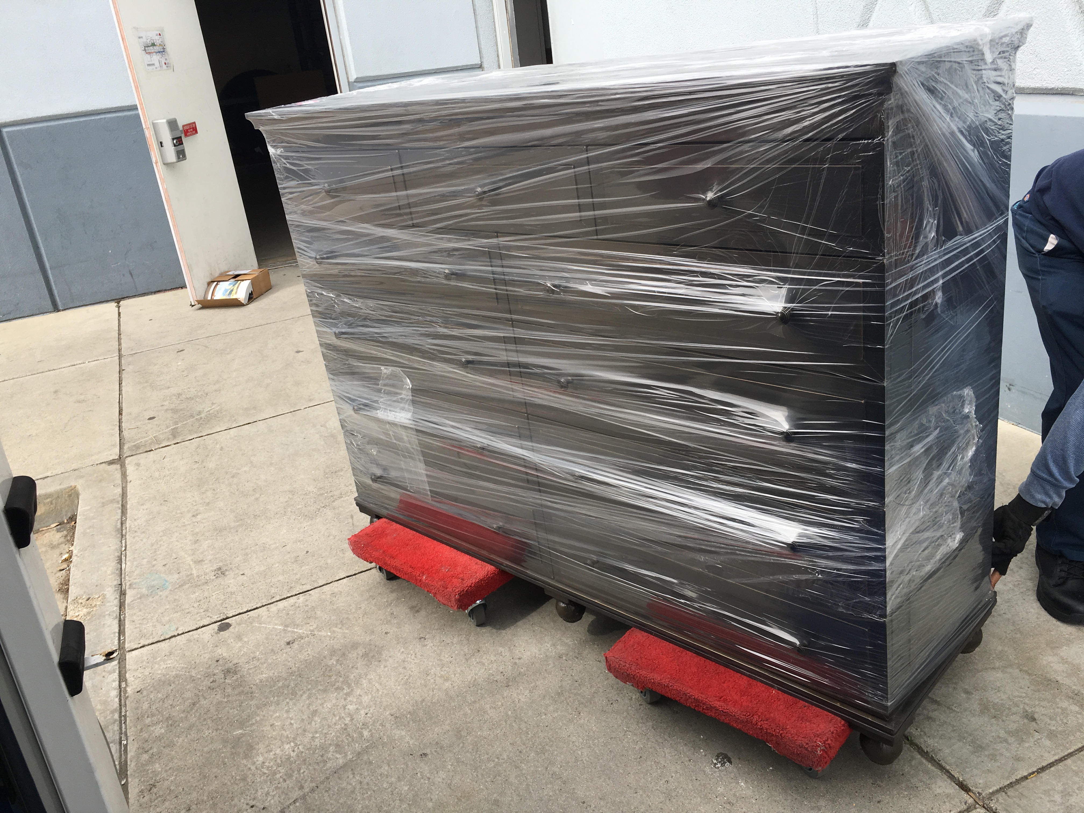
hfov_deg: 61.7
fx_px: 908
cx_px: 542
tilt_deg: -22.7
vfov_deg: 48.2
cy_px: 406
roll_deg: +5.6
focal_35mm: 29
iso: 25
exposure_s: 1/620
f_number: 2.2
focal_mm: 4.15
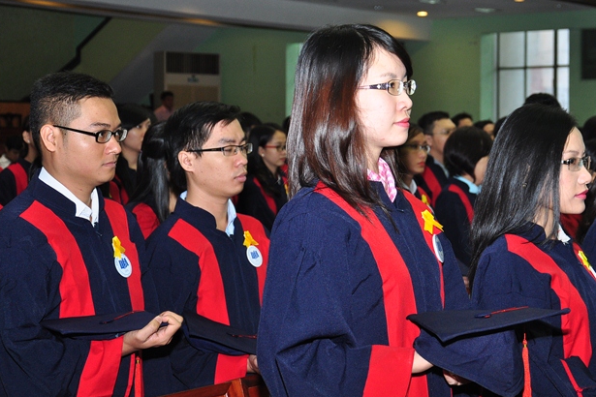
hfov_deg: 24.7
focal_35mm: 82
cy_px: 155
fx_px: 1357
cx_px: 379
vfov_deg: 16.6
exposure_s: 1/60
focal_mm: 42
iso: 500
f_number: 4.8
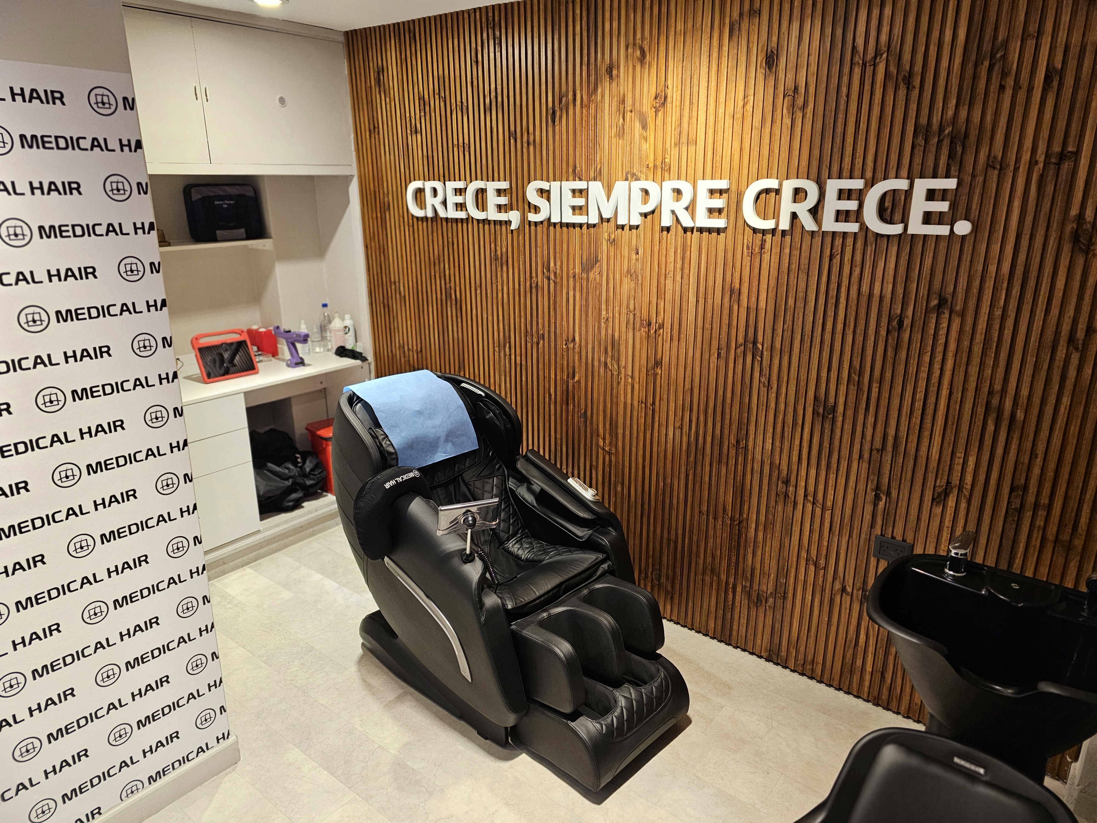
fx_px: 729
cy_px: 412
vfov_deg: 58.9
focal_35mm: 23
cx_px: 548
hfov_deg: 73.9
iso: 500
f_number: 1.7
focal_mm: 6.3
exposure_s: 1/100
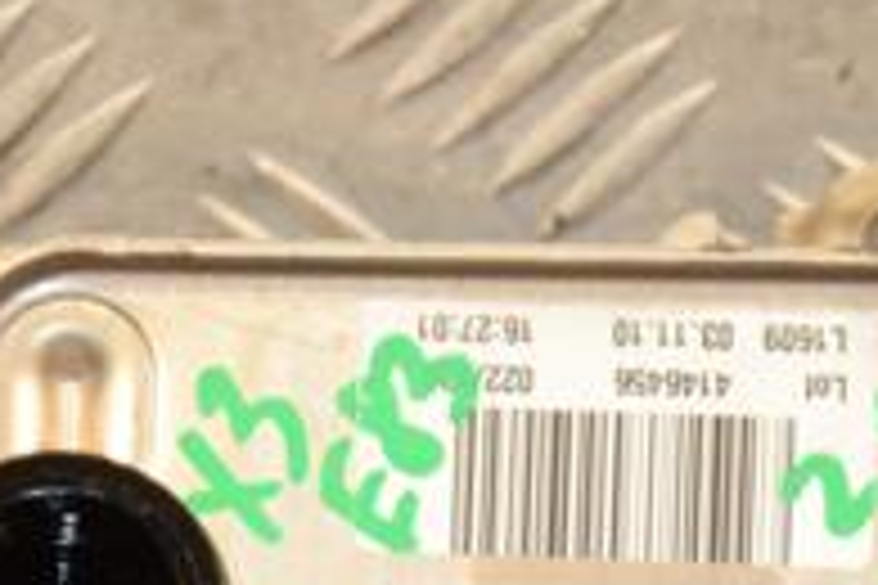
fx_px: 10340
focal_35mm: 424
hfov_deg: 4.9
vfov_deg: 3.2
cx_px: 518
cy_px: 562
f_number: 5.6
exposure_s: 1/160
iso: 800
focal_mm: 92
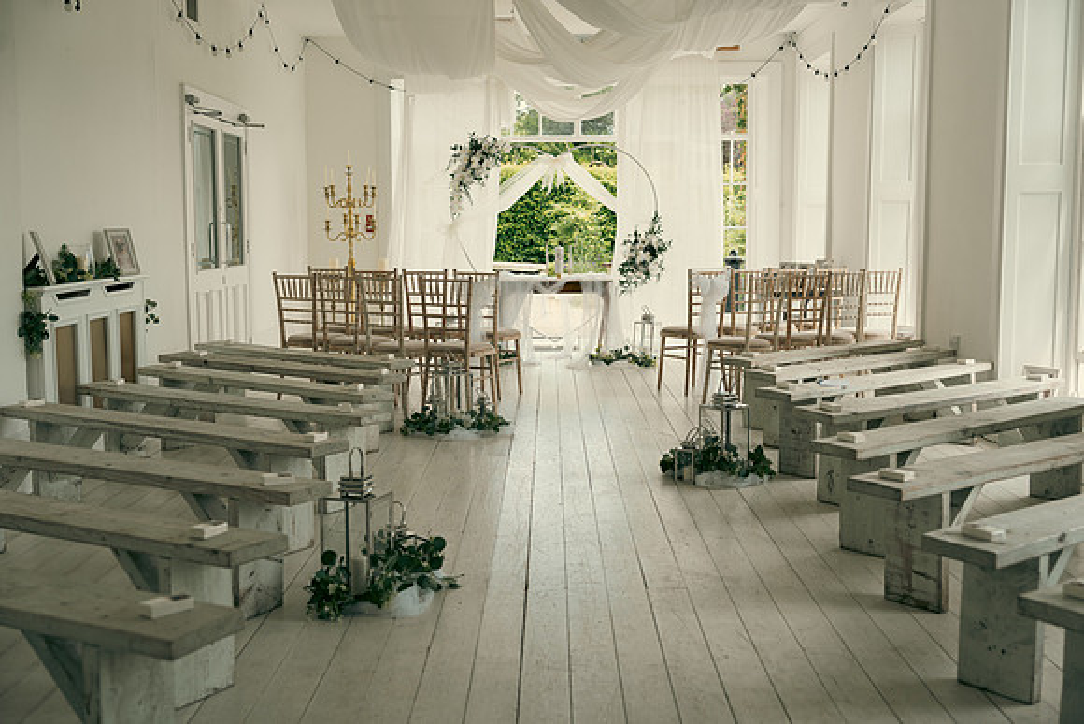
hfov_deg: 47.4
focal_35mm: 41
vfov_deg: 32.6
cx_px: 542
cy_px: 362
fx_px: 1235
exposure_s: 1/250
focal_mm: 41
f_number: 3.5
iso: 125
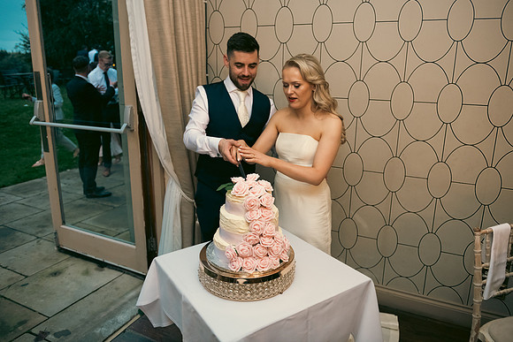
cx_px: 256
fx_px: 385
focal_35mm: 27
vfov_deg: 48.0
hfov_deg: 67.4
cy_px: 171
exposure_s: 1/160
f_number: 3.5
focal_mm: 27
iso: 800
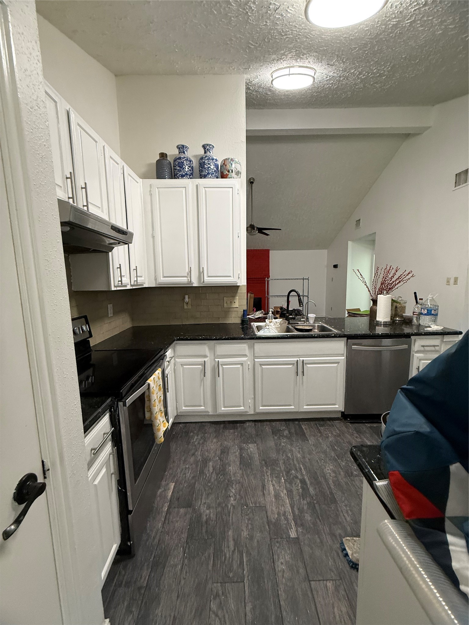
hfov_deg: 85.7
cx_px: 234
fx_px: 253
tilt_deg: -6.0
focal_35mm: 14
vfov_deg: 102.1
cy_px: 312
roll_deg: +0.8
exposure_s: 1/60
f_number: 2.2
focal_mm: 2.22
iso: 320
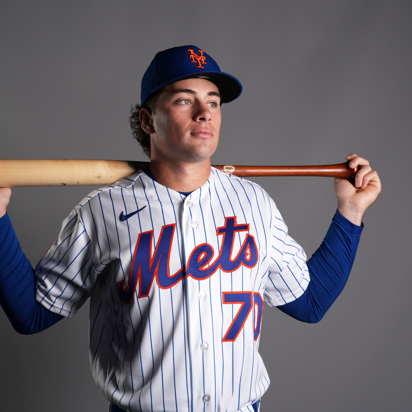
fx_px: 996
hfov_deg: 23.3
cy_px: 206
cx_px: 176
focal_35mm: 74
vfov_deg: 23.4
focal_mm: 58
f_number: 9
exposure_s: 1/160
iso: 200
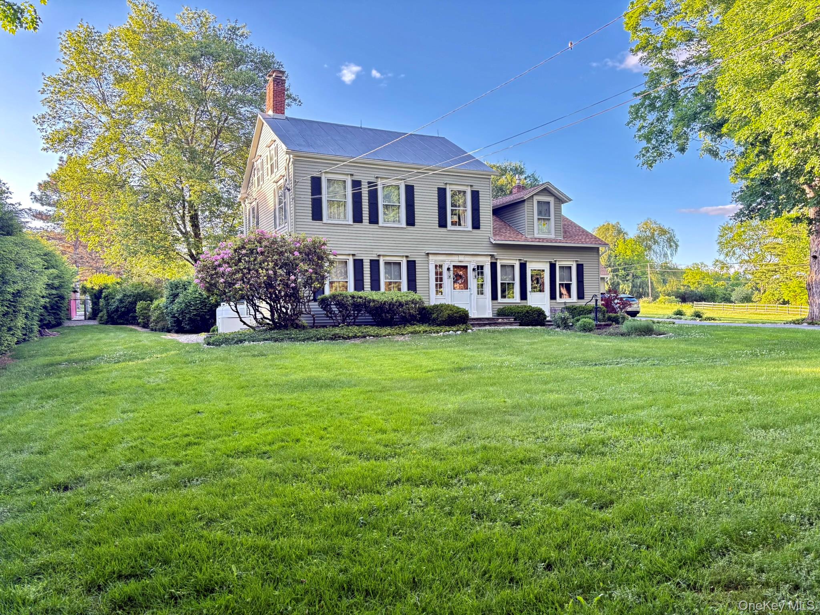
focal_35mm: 26
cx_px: 410
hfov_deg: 67.3
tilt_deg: +1.1
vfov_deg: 53.1
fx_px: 616
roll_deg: +1.2
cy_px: 308
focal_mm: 5.96
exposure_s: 1/190
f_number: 1.6
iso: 125
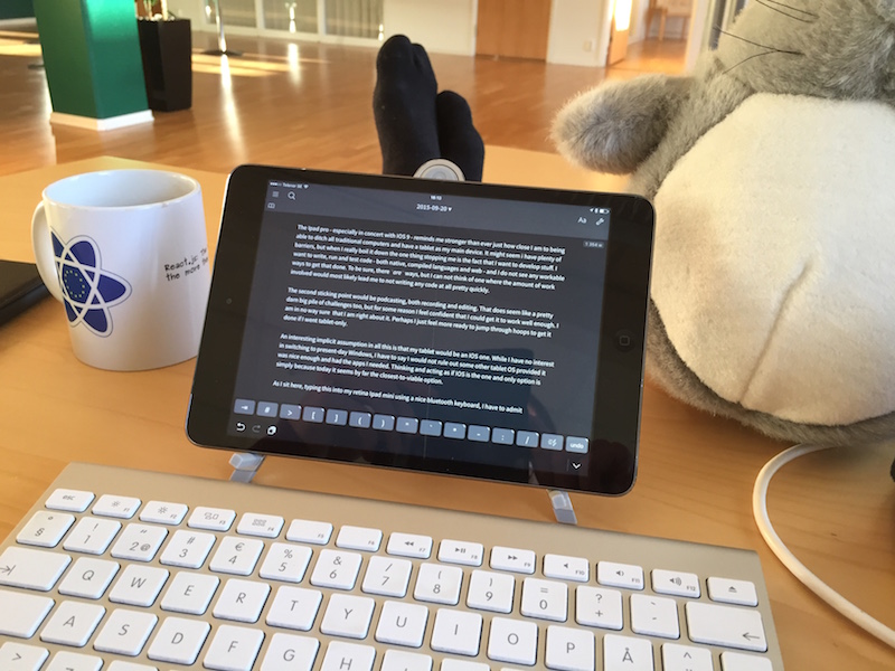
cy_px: 336
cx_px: 448
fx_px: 750
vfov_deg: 48.2
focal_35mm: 29
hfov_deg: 61.7
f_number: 2.2
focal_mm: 4.15
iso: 50
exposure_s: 1/33
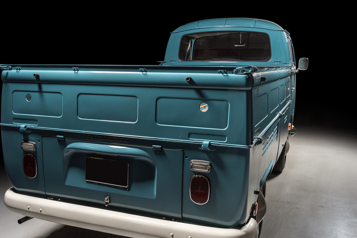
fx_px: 387
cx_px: 154
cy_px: 148
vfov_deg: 34.0
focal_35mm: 39
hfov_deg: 49.4
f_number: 10
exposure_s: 1/200
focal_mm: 31
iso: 400
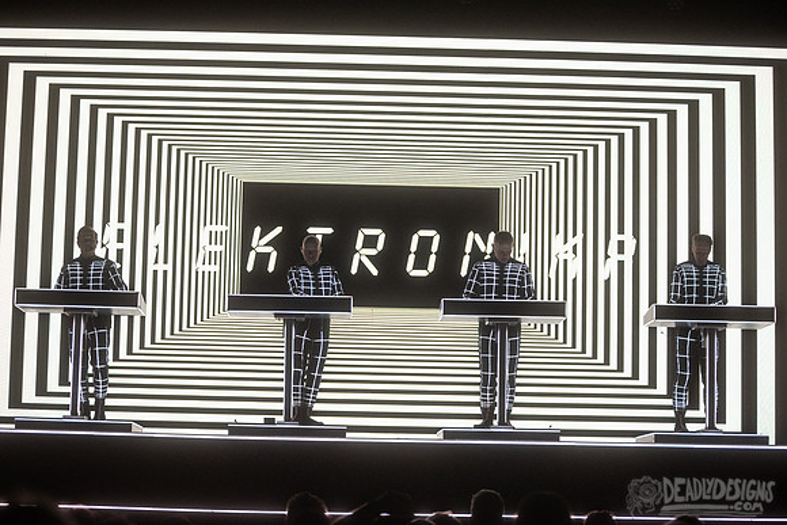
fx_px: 1836
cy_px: 262
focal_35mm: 84
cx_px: 394
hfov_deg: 24.2
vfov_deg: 16.3
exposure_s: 1/320
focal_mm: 80
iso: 2500
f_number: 3.2
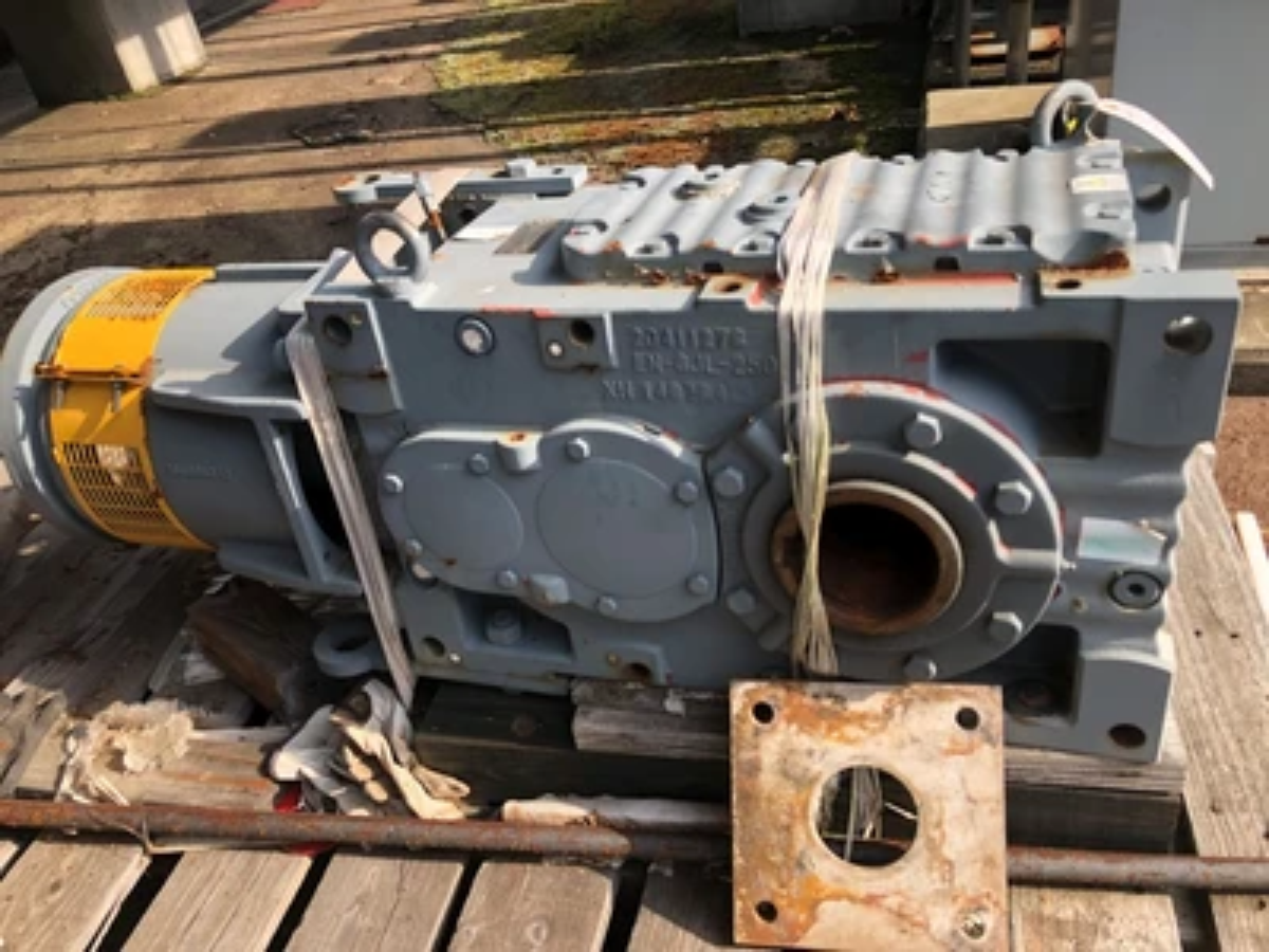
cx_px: 634
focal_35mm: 28
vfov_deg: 49.7
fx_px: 1026
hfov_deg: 63.4
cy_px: 476
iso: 20
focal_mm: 3.99
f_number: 1.8
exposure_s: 1/311
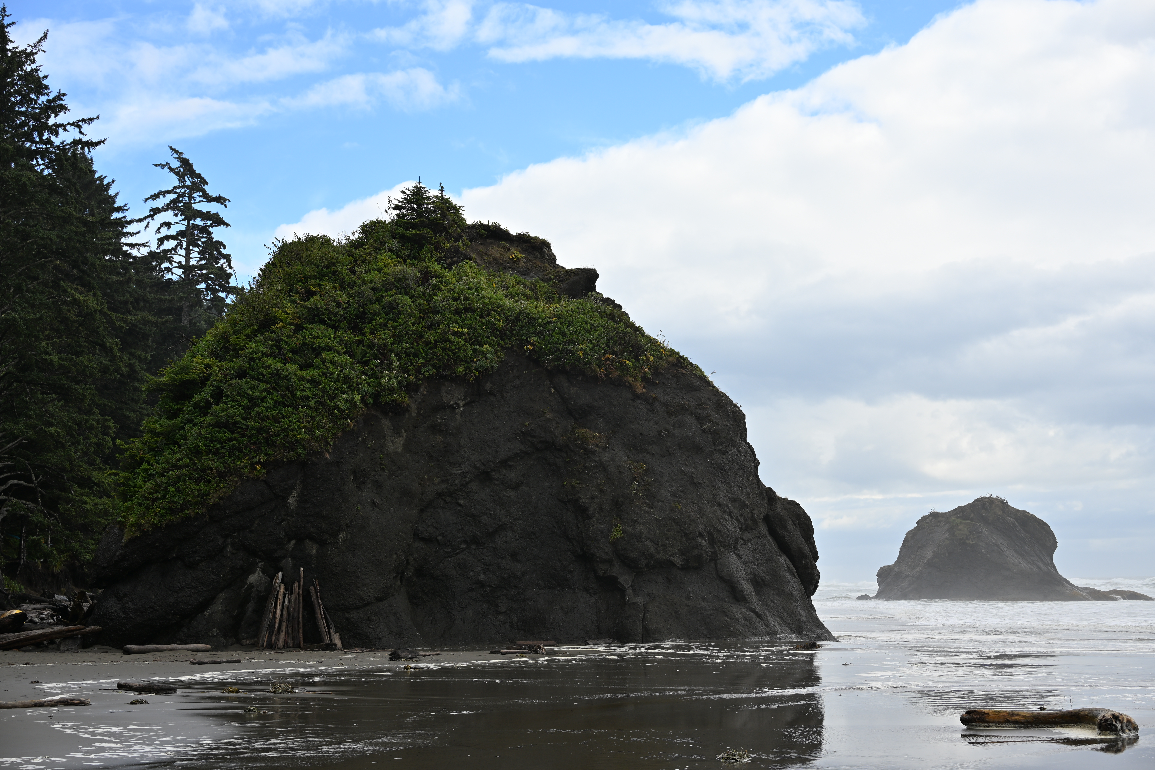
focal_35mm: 50
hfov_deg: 39.6
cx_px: 578
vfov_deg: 27.0
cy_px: 385
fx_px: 1604
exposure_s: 1/320
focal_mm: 50
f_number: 6.3
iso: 100
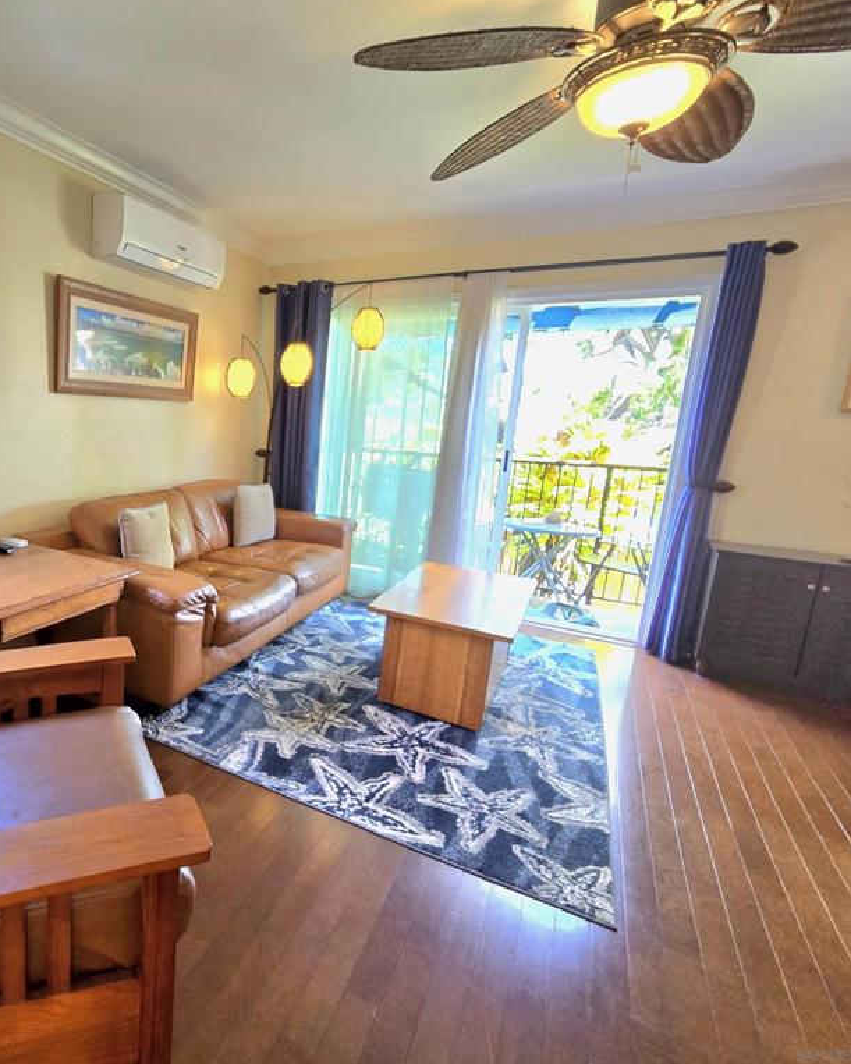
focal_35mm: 17
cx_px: 195
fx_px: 535
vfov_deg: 89.6
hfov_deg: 70.8
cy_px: 531
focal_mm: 2.2
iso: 500
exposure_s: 1/60.2
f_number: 2.2
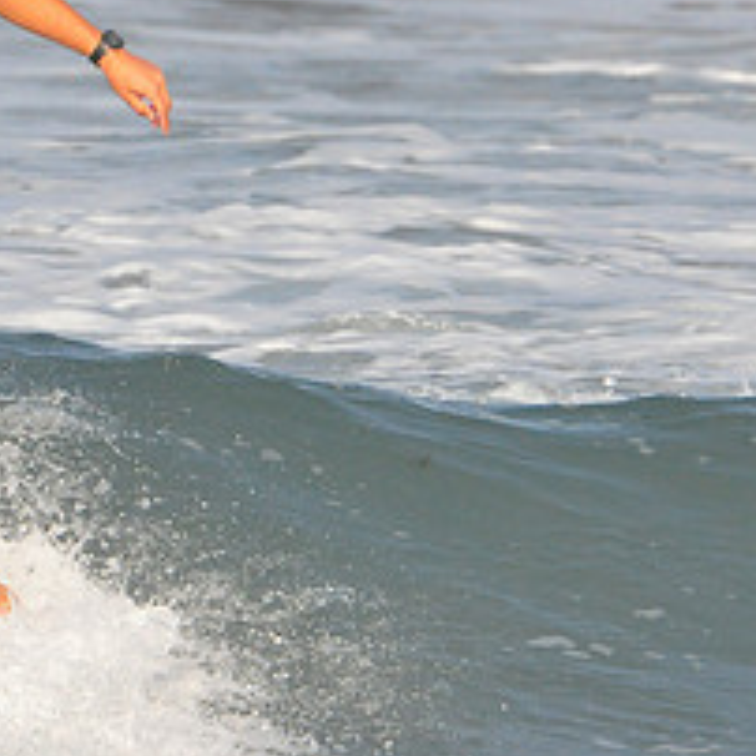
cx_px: 168
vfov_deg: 0.9
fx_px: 49615
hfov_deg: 0.9
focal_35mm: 2008
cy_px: 361
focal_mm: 550
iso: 1250
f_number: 11
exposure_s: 1/1250
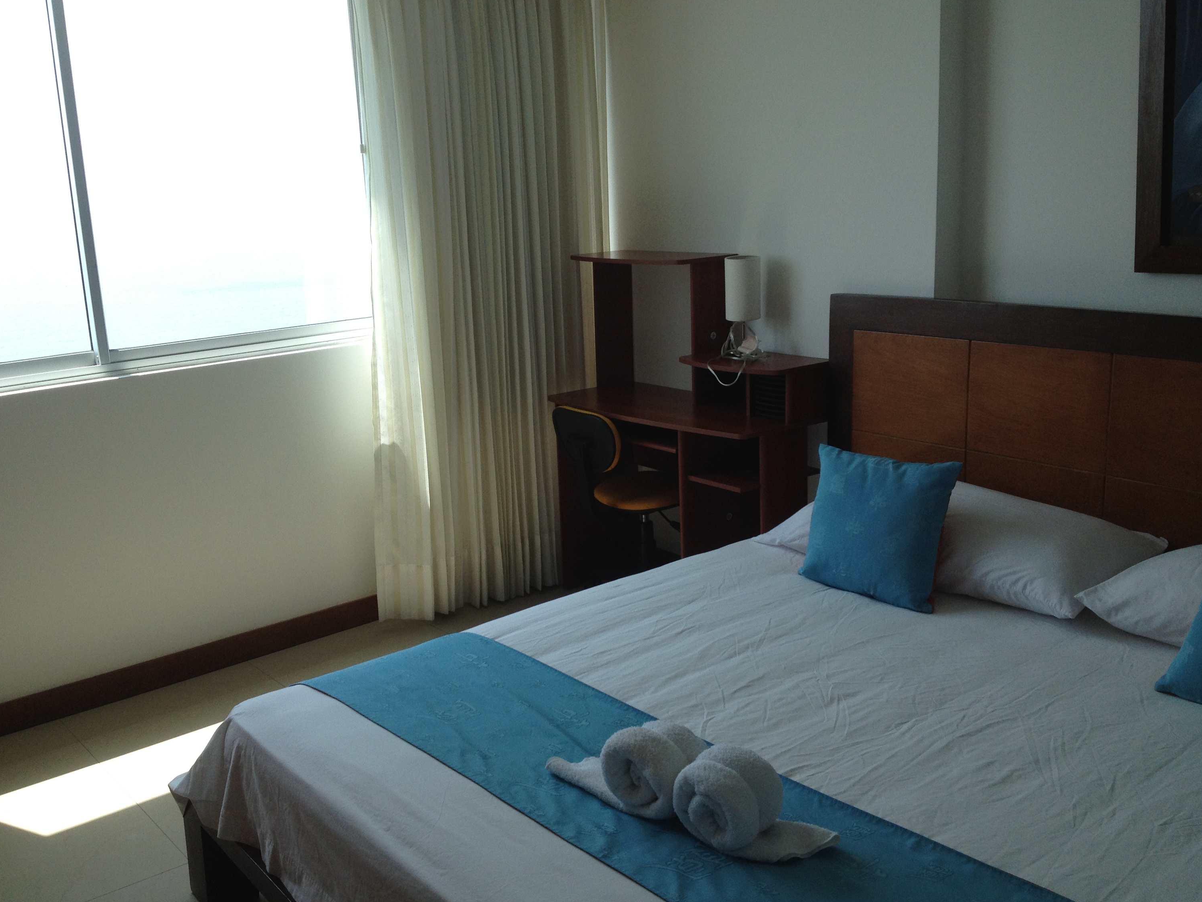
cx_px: 573
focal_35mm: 38
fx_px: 1320
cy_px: 442
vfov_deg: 37.7
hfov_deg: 49.0
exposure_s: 1/472
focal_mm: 4.28
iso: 64
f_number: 2.4
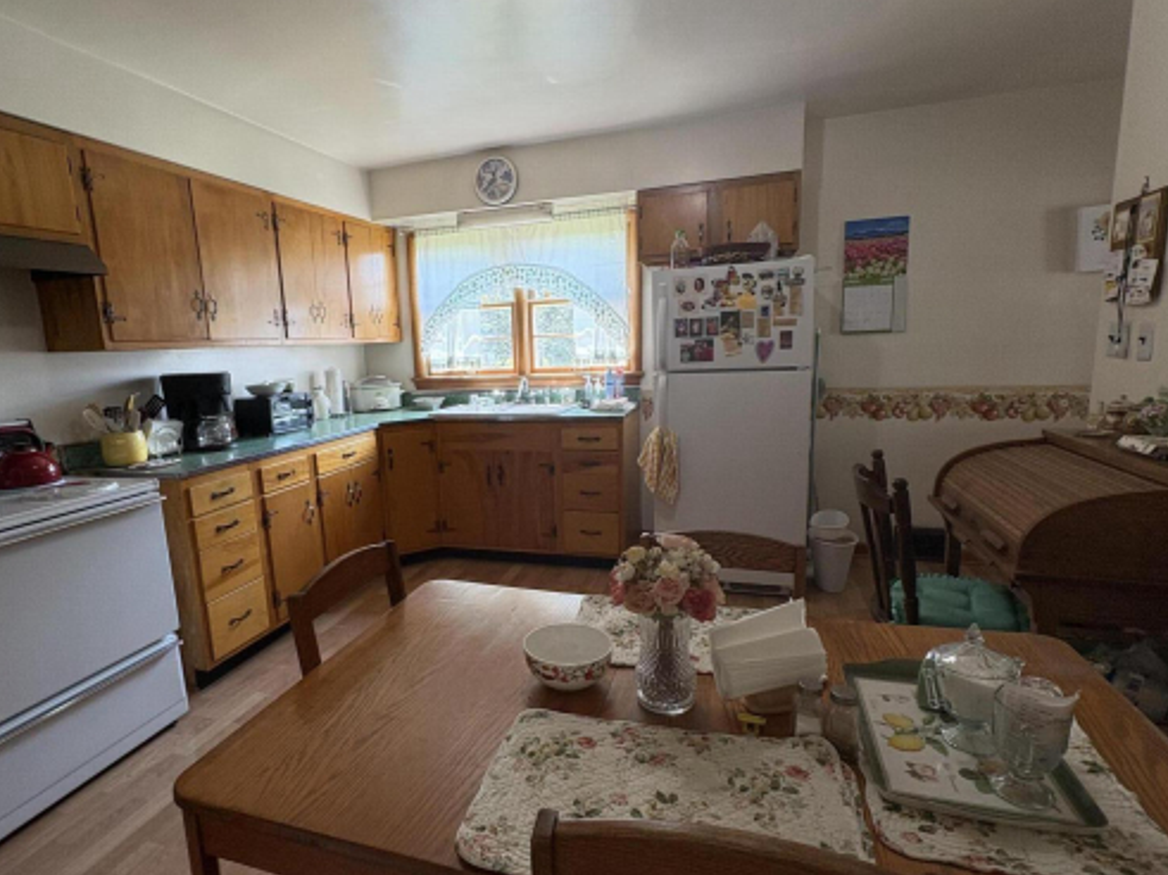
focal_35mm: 19
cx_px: 520
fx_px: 641
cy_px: 457
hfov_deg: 84.4
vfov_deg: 68.6
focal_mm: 2.22
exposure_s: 1/99
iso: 200
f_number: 2.2
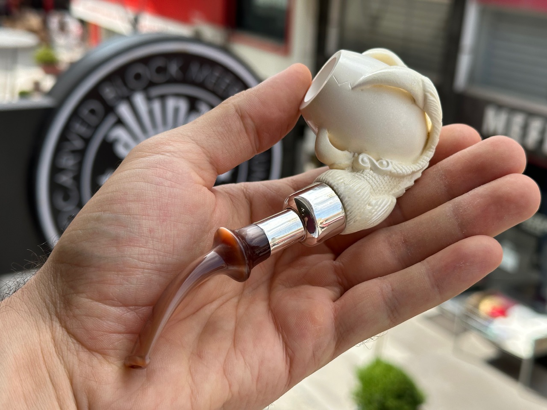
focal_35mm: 48
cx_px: 274
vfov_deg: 30.3
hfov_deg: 39.7
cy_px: 205
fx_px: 758
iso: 64
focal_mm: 6.86
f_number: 1.78
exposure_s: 1/980
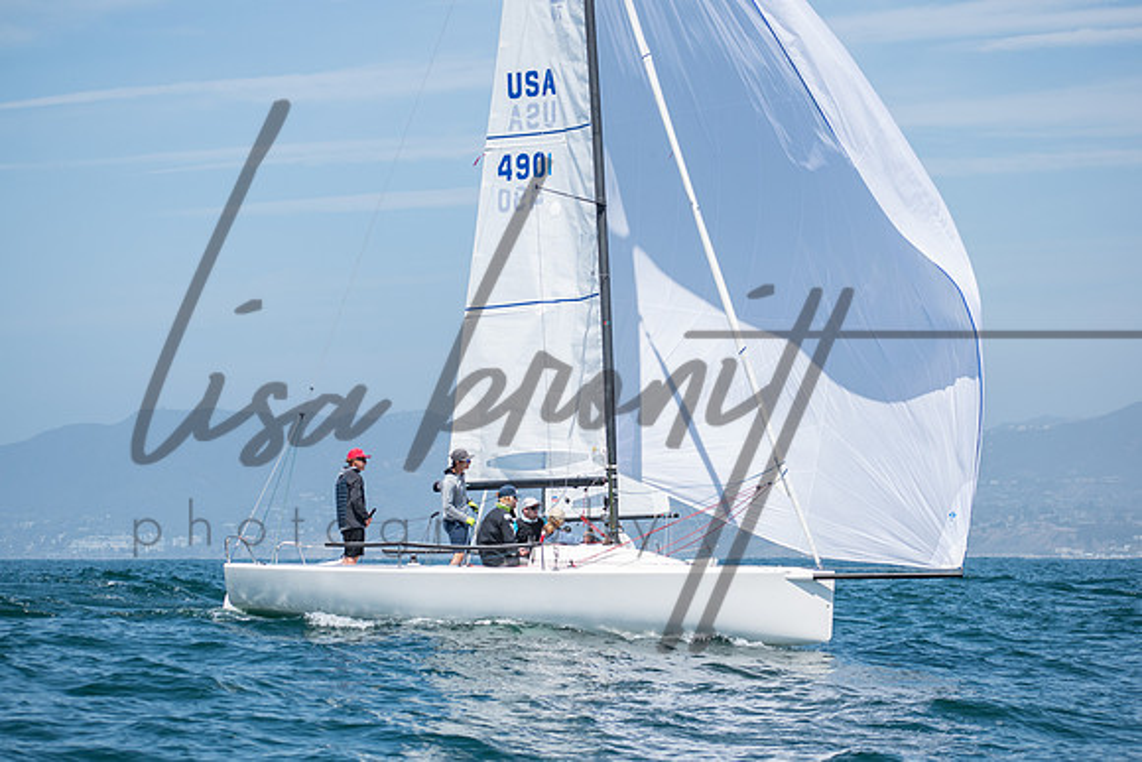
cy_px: 381
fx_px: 4160
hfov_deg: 15.6
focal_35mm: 131
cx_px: 571
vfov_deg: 10.5
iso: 200
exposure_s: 1/1000
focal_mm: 82
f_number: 6.3
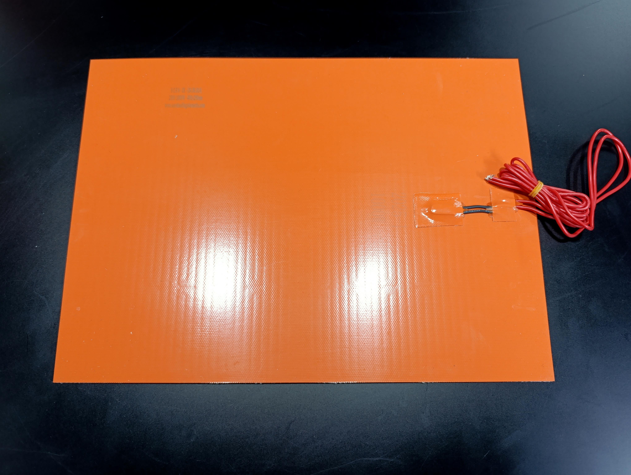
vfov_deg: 59.0
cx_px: 316
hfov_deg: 73.8
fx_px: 420
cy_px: 238
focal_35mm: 23
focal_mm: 6.14
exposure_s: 1/100
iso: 800
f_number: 1.6
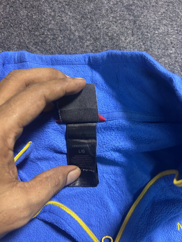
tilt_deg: -47.4
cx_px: 91
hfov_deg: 53.1
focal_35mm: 26
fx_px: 182
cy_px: 121
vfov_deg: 67.3
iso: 320
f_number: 1.5
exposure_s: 1/50
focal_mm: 5.7
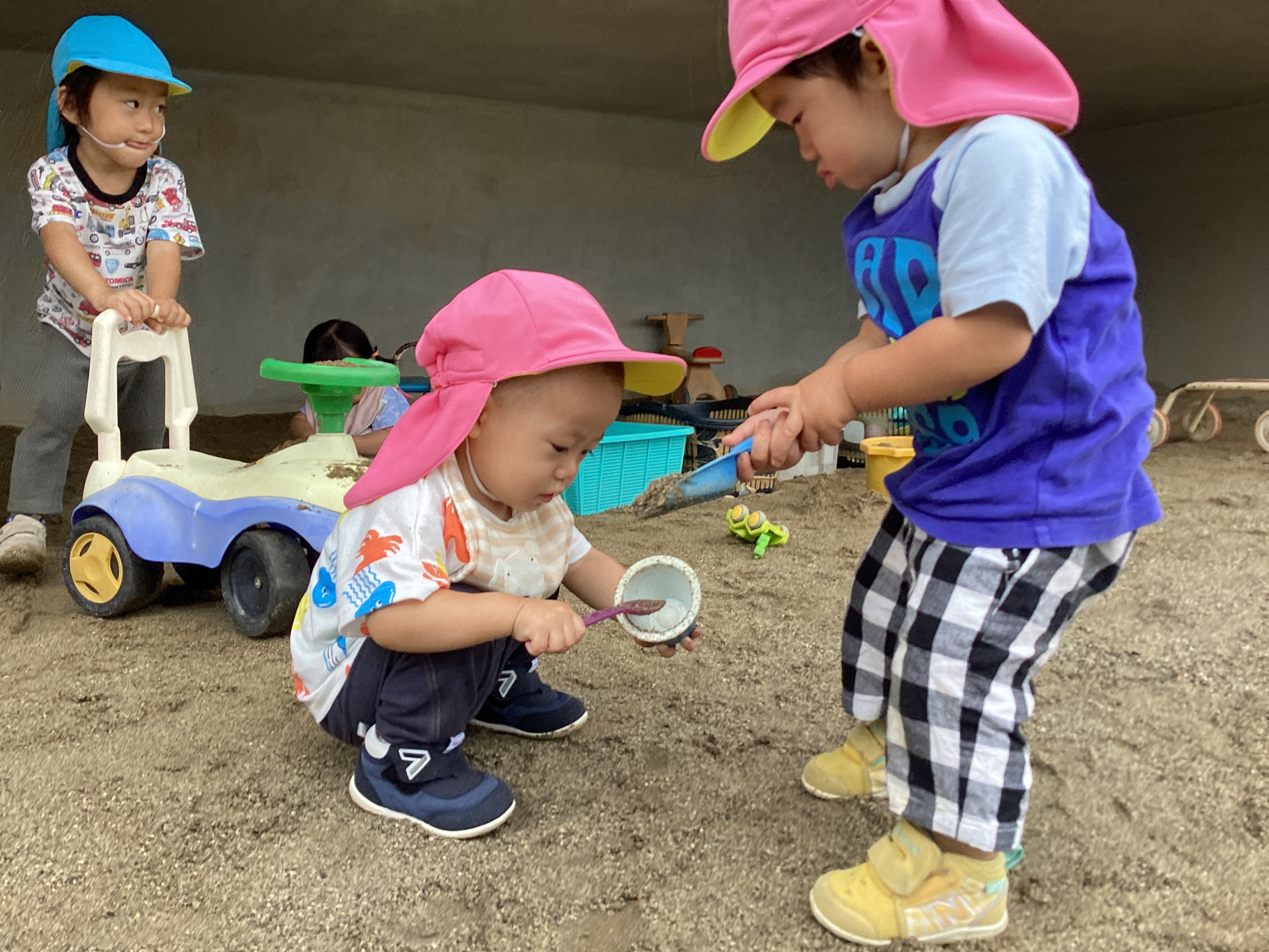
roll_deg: -2.9
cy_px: 476
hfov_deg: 58.4
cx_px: 634
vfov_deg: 45.4
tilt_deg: -12.6
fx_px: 1136
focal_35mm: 31
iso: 25
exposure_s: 1/103
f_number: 2.4
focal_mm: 3.3
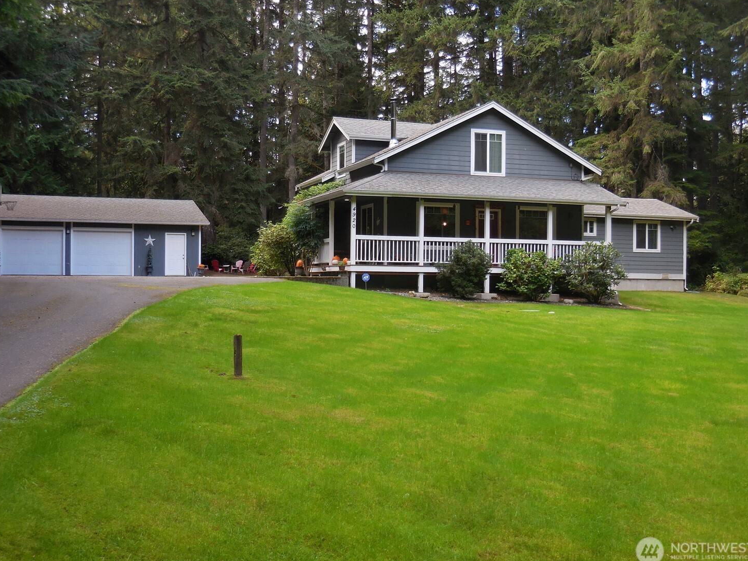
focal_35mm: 43
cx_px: 357
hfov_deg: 43.8
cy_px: 262
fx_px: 929
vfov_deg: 33.6
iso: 125
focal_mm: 7
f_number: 3.9
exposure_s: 1/50
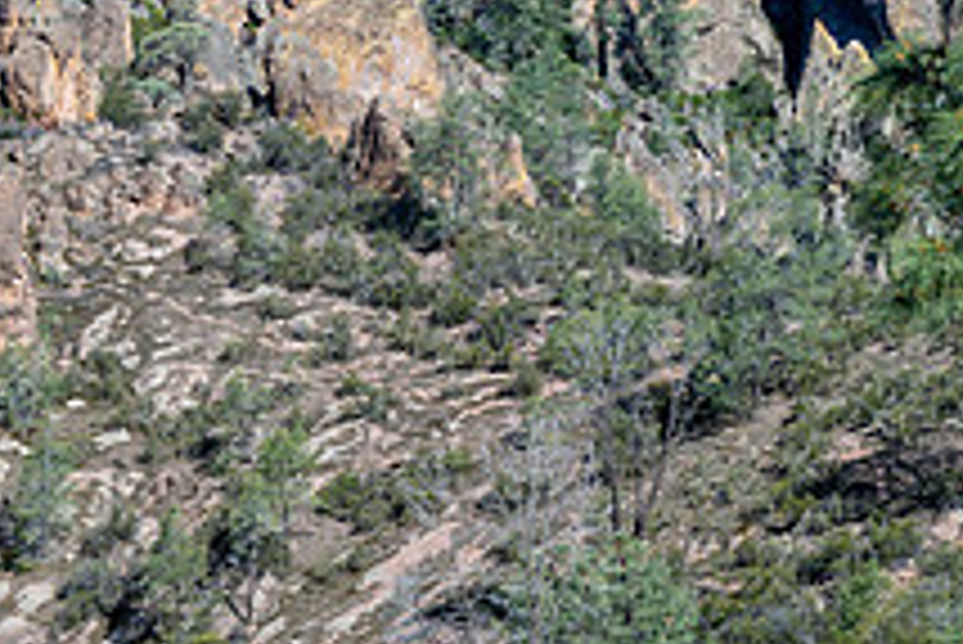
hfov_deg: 10.6
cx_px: -194
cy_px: -65
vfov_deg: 7.2
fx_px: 5086
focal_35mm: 190
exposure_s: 1/200
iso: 100
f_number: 9
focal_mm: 70
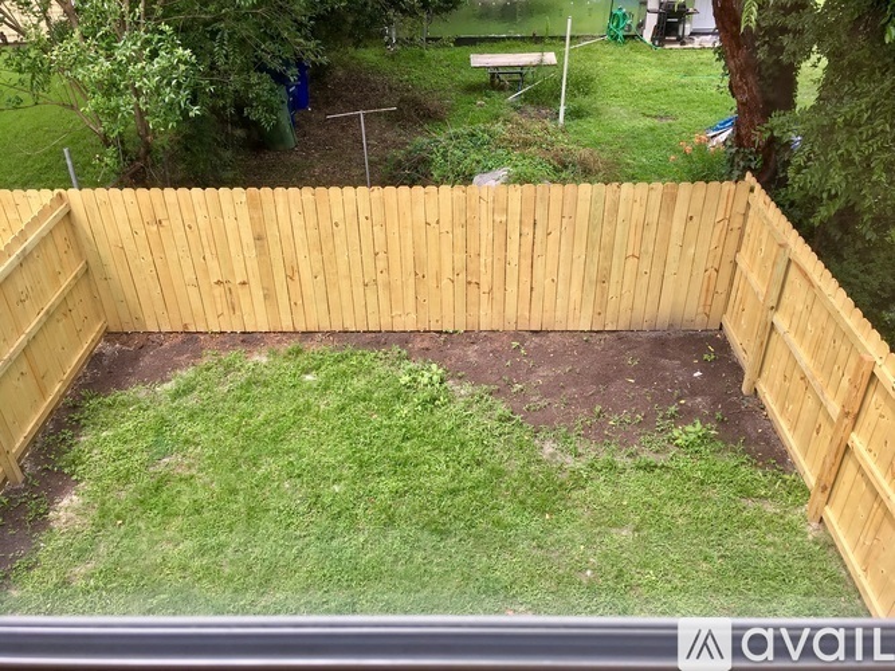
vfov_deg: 48.2
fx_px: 750
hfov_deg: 61.7
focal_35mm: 29
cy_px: 336
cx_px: 448
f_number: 2.2
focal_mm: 4.15
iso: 25
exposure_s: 1/154
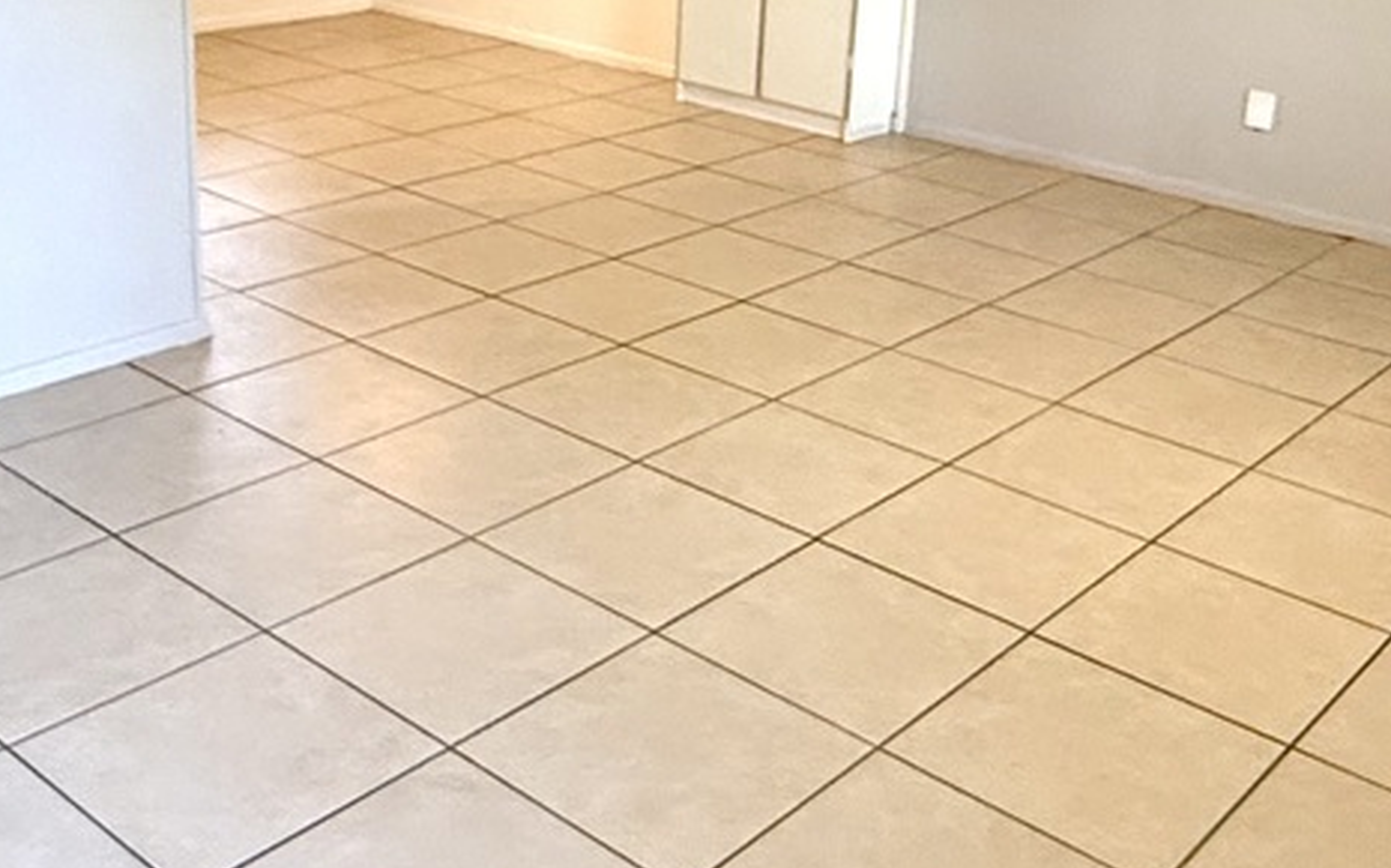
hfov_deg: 43.5
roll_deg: -3.7
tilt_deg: -16.1
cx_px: 676
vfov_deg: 27.4
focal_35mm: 46
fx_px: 1743
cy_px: 177
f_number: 2.2
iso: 400
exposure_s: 1/120
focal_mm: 2.22
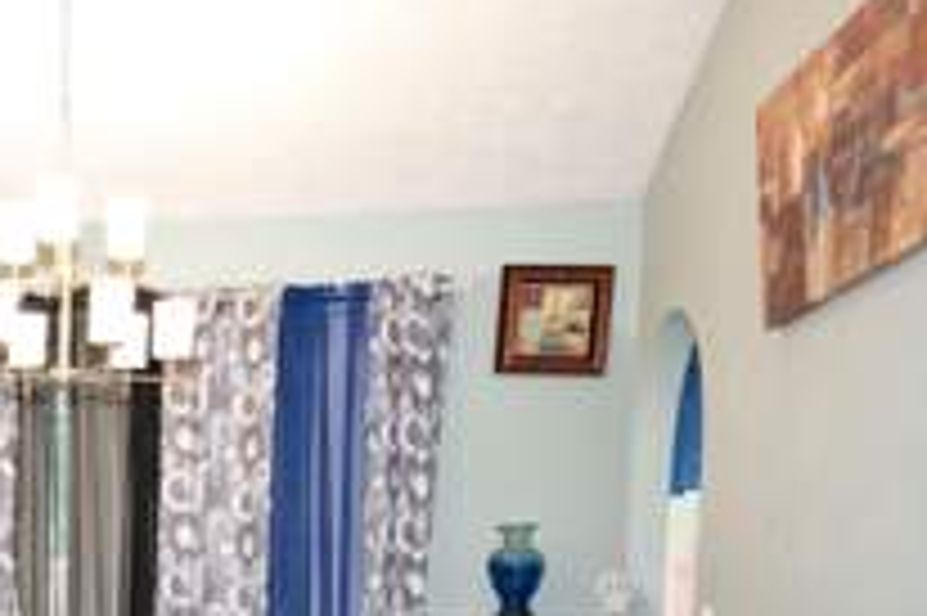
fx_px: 1569
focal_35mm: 61
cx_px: -27
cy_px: 758
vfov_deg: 20.6
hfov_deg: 30.3
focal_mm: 24
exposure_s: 1/100
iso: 800
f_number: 4
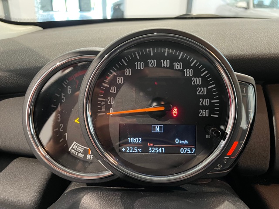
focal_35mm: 26
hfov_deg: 67.3
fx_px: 210
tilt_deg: -25.3
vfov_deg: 53.1
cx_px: 140
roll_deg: -1.3
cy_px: 104
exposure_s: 1/30
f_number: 1.6
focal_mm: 4.2
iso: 640
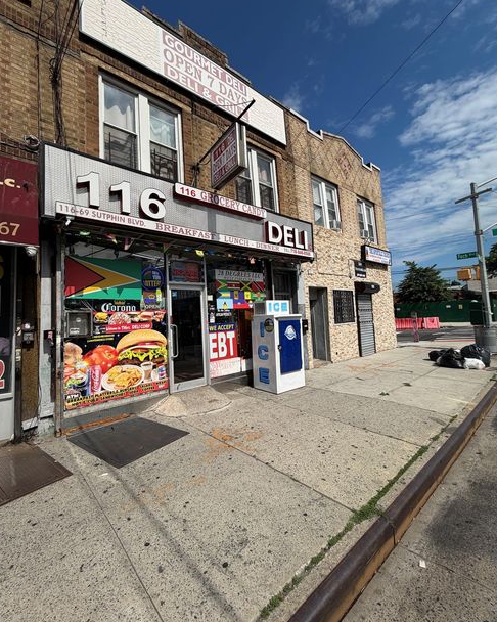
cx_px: 244
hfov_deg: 84.0
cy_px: 300
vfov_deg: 96.8
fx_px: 276
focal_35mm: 15
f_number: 2.2
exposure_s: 1/1497
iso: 20
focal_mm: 2.22
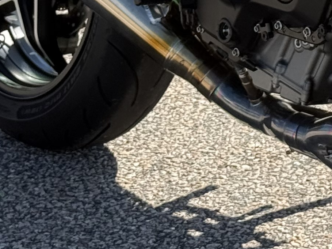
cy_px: -56
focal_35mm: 213
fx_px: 2042
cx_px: 370
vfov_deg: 6.9
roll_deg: +4.3
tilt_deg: -14.7
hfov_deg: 9.2
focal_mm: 6.76
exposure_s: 1/3378
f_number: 1.78
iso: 80
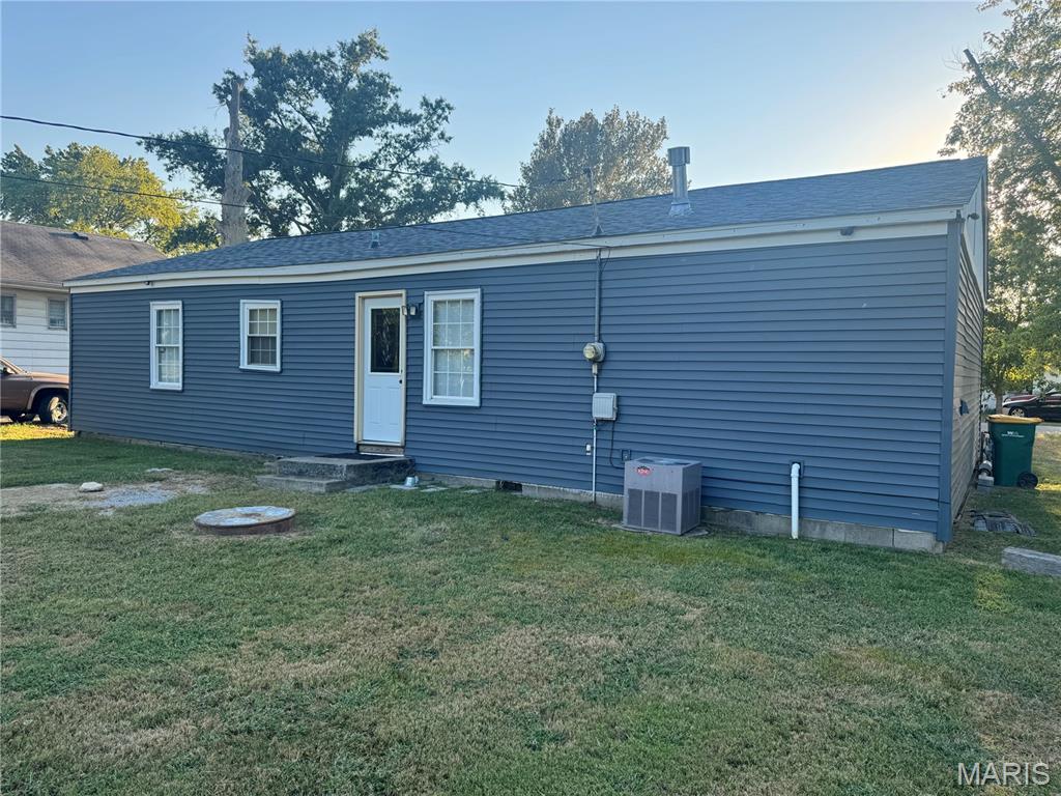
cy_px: 398
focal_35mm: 24
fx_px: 736
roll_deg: -2.6
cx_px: 530
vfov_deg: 56.8
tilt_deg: -2.6
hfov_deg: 71.6
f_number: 1.78
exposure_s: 1/730
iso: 80
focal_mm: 6.76
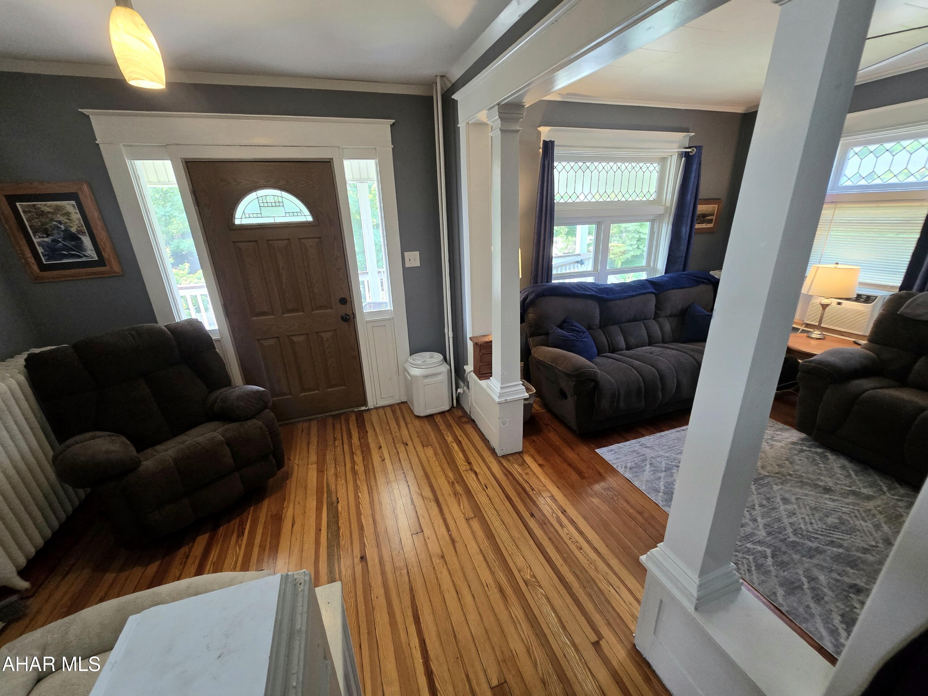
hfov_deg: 106.2
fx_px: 349
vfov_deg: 89.9
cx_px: 464
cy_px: 348
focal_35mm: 13
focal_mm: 2.2
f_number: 2.2
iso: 250
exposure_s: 1/60.2
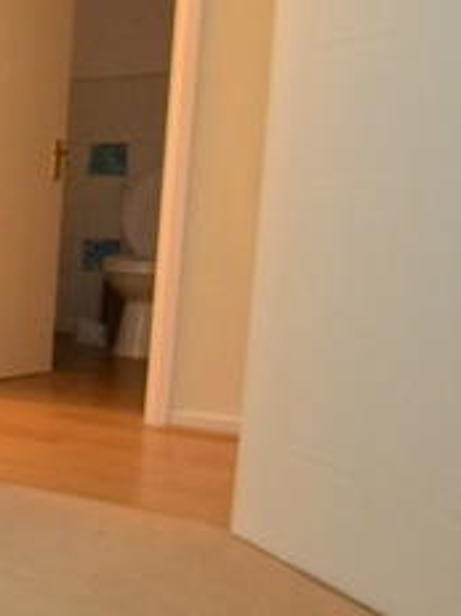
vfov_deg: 38.2
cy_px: 283
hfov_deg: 17.9
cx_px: -498
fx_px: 889
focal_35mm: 50
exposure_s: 1/60
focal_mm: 10
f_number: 3.5
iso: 3200
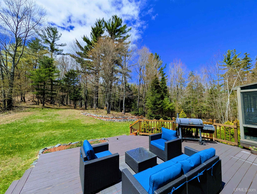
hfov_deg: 110.5
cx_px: 128
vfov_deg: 94.6
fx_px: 89
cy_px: 97
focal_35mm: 12
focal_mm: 2.02
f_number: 1.7
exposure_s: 1/3663
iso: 47
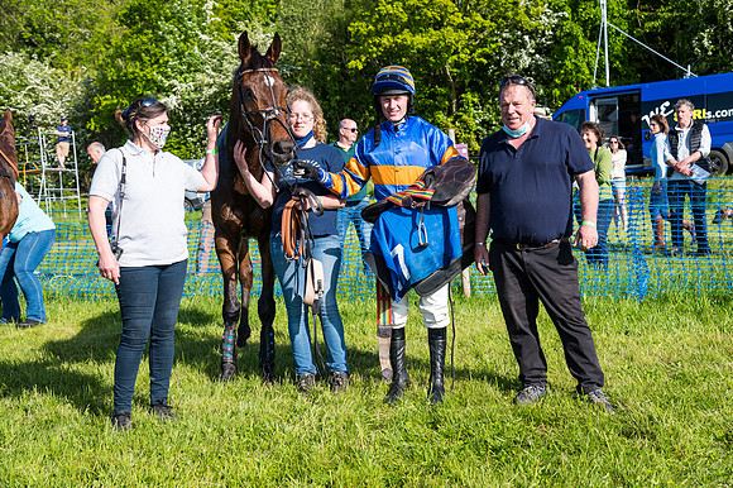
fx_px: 1119
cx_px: 366
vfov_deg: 24.6
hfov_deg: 36.3
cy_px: 244
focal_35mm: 55
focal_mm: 55
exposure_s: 1/640
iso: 250
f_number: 5
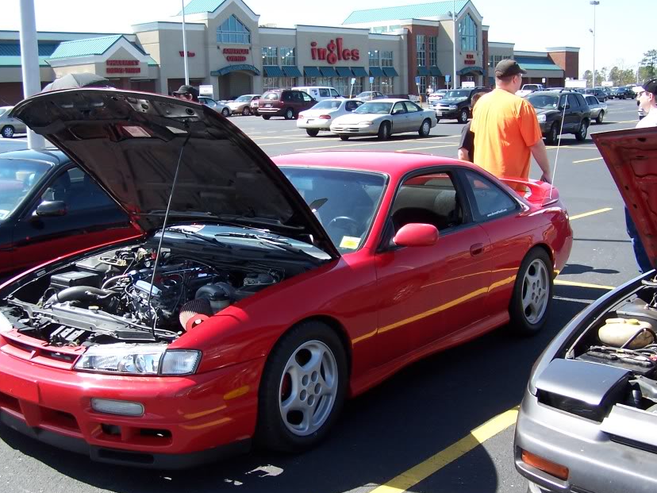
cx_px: 305
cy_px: 273
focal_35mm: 47
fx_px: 892
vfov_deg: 30.9
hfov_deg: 40.4
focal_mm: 6.3
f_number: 2.8
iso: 80
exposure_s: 1/500
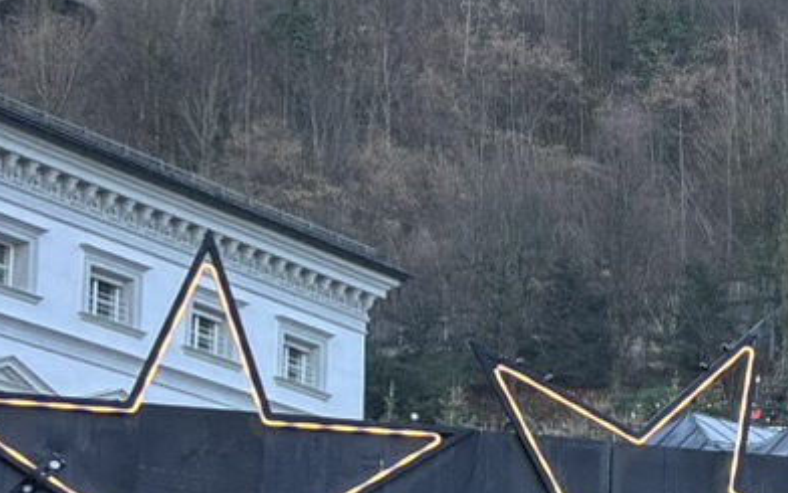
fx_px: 3092
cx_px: 1725
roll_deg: +1.0
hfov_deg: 12.3
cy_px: 644
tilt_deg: +7.6
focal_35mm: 144
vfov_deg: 9.0
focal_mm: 5.96
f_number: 1.6
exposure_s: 1/129
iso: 32
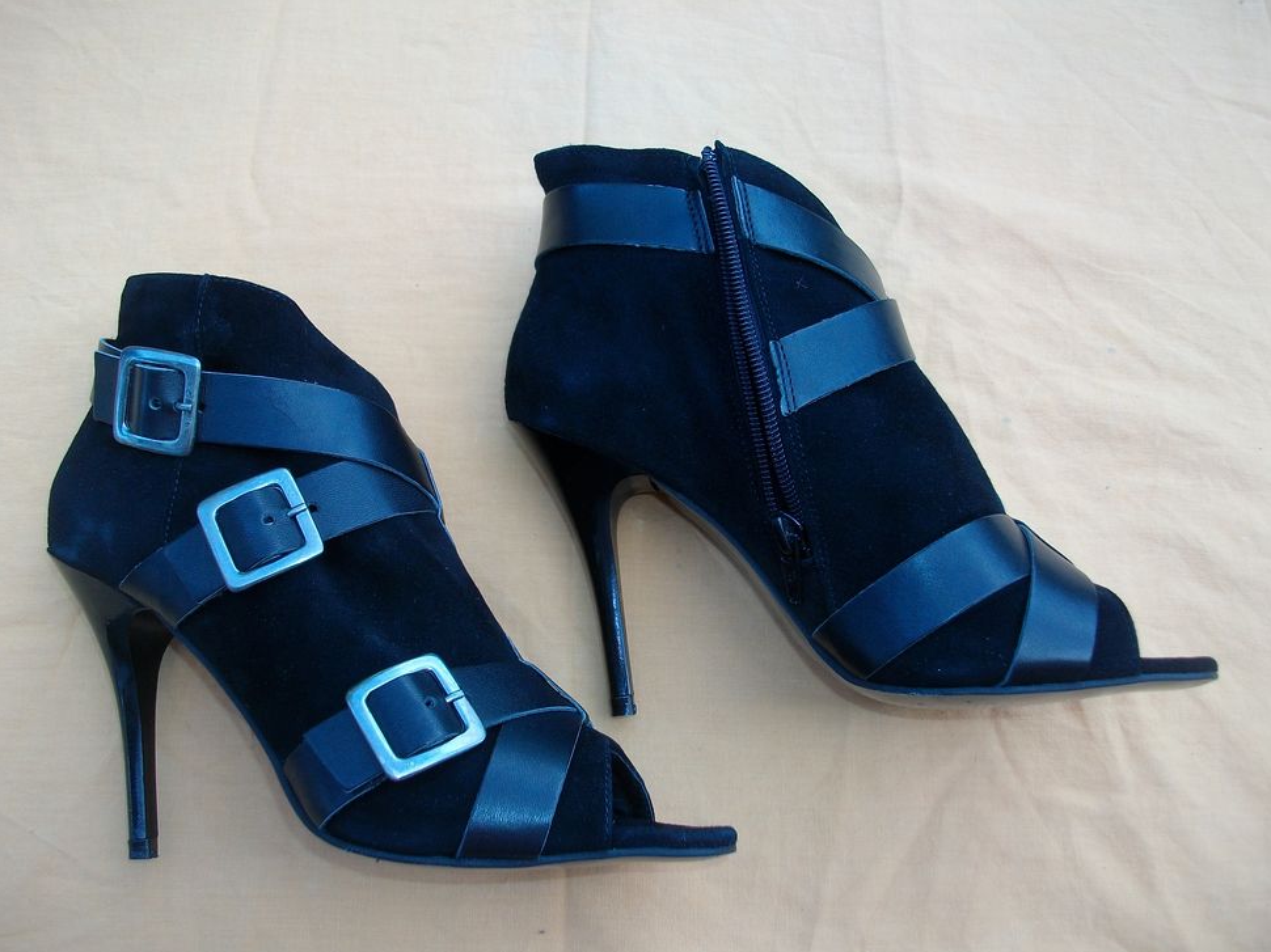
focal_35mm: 33
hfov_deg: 55.4
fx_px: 1211
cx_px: 629
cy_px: 488
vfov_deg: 42.9
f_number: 2.9
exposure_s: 1/96.7
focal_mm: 5.7
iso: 80
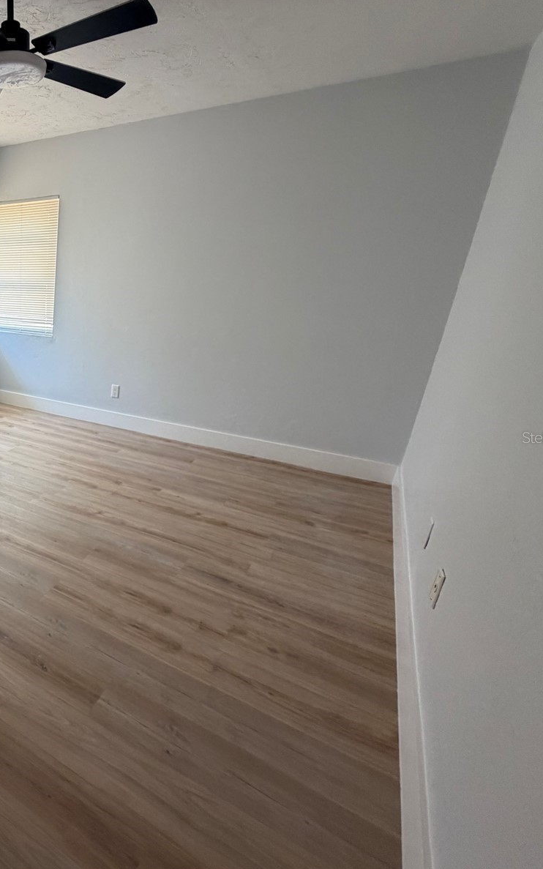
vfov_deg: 85.1
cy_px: 437
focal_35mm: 20
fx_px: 473
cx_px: 6
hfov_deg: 49.3
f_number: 2.2
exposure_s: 1/121
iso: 250
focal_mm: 2.22
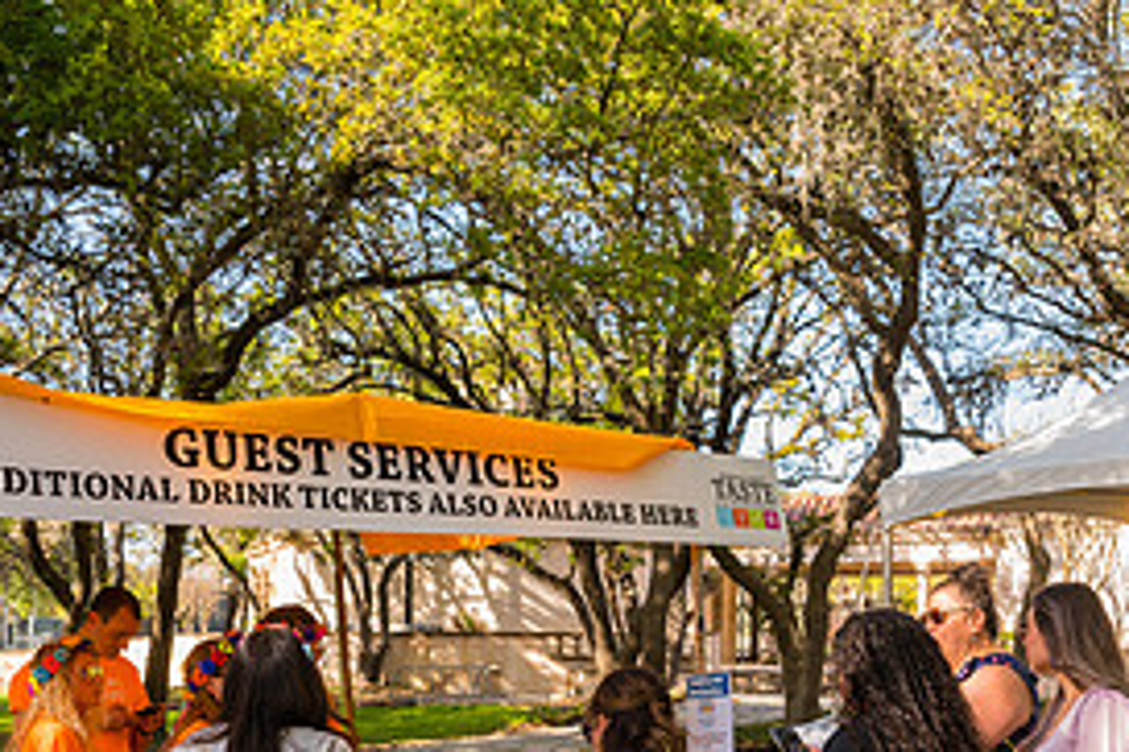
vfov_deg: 25.5
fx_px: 1599
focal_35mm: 51
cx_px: 633
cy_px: 707
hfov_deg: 38.8
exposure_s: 1/640
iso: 400
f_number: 4
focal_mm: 24
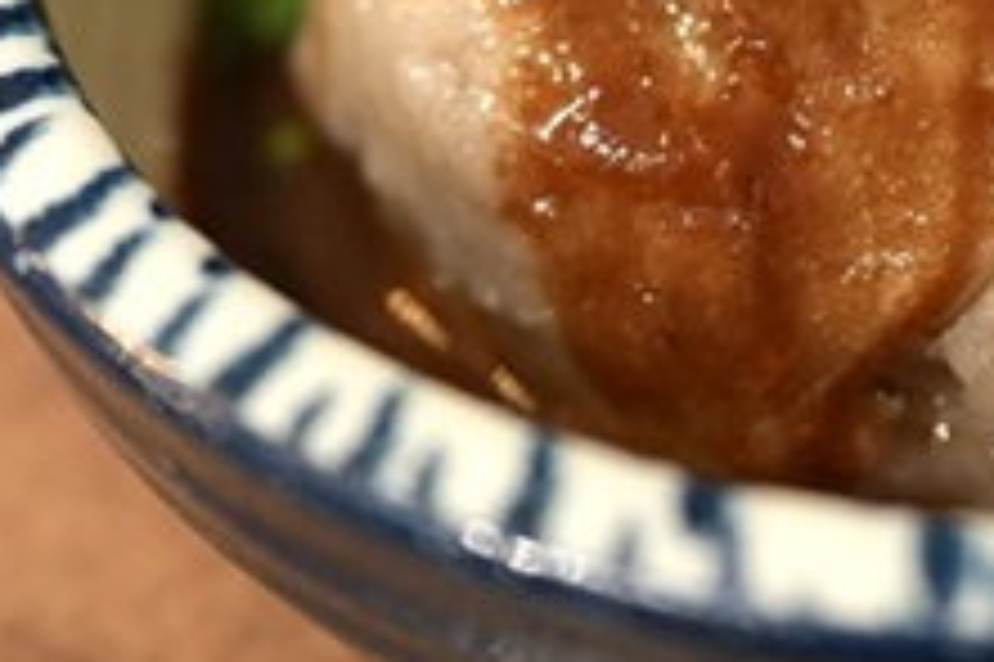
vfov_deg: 10.6
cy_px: -83
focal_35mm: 127
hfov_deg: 16.0
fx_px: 3504
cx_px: 805
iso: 2000
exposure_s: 1/60
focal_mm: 39
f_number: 2.8
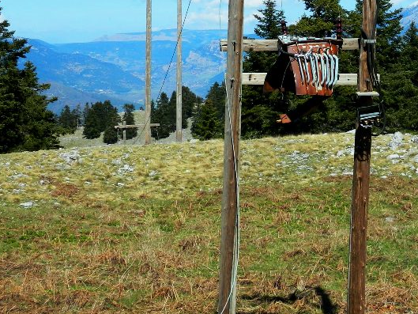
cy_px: 49
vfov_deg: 17.0
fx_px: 1039
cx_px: 293
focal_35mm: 86
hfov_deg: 22.6
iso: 80
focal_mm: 7.3
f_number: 3.5
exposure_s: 1/800
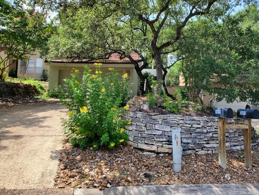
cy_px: 98
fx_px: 195
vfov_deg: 53.1
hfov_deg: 67.3
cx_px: 130
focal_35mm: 26
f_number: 2.4
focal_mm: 4.3
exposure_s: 1/809
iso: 50
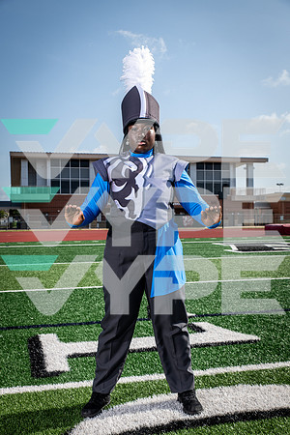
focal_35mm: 40
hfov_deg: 33.4
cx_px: 145
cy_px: 218
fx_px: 483
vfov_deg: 48.5
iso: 125
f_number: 7.1
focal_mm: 40
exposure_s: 1/400
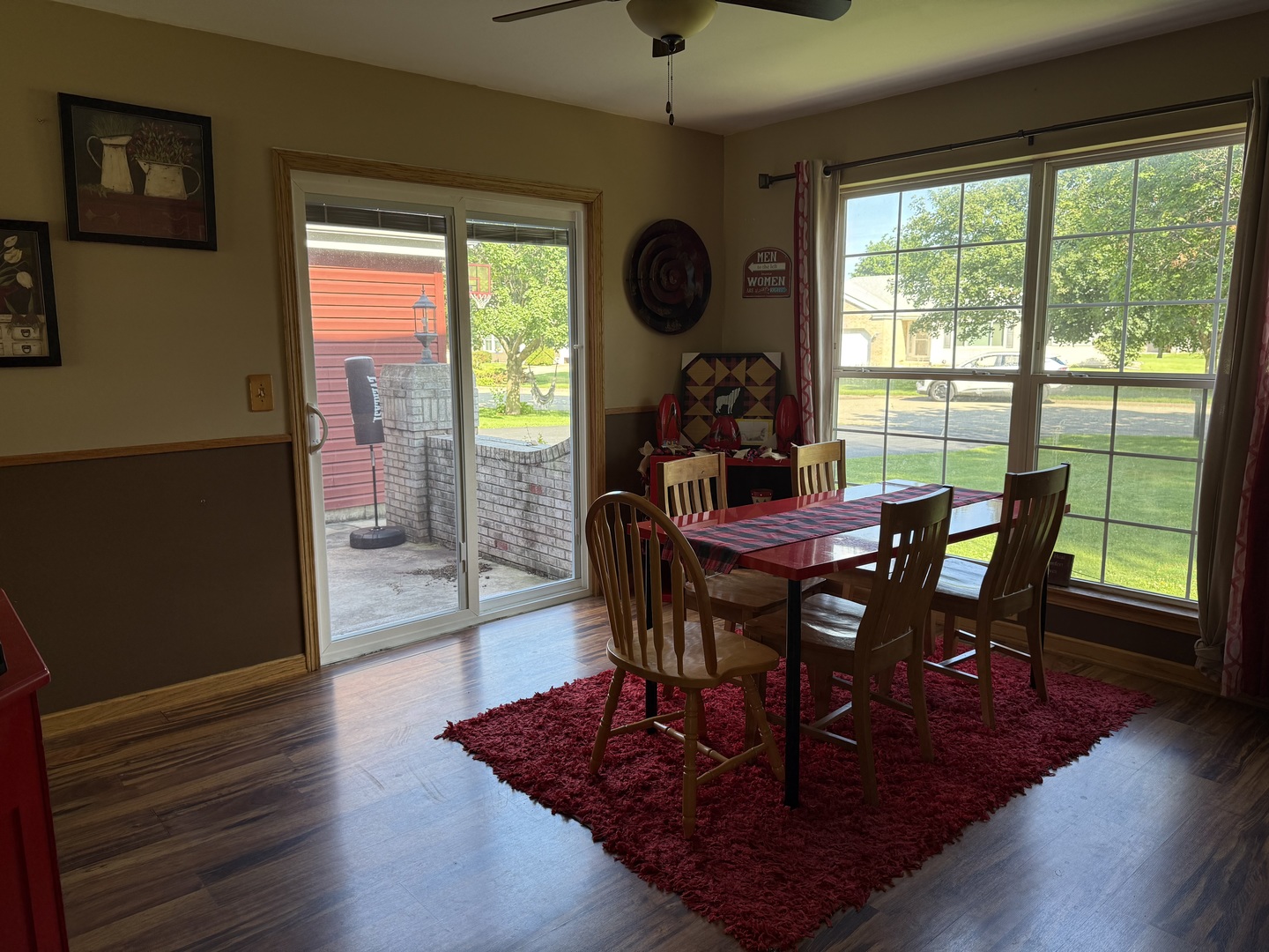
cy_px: 476
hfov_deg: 71.6
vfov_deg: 56.8
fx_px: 880
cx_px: 634
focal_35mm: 24
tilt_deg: -8.5
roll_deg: +0.6
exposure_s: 1/242
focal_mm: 6.76
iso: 125
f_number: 1.78
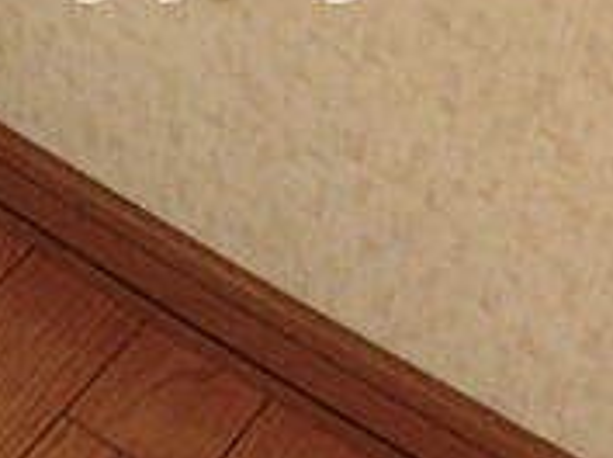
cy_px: -38
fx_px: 1538
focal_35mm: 87
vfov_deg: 16.4
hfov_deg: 22.3
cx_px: 145
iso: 125
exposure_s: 1/80
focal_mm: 4.3
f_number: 3.1
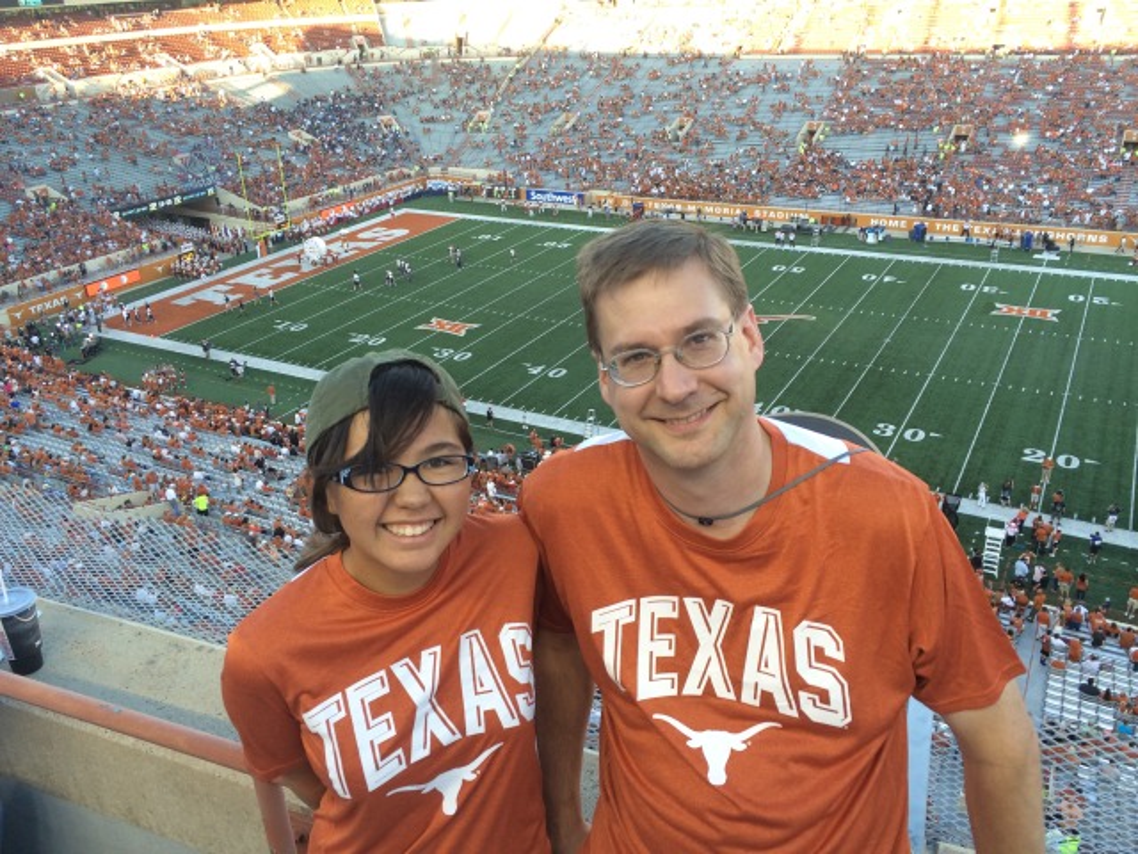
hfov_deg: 61.7
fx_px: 953
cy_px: 427
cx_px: 569
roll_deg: +1.5
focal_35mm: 29
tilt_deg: -27.5
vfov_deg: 48.2
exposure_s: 1/141
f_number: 2.2
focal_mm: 4.15
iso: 32
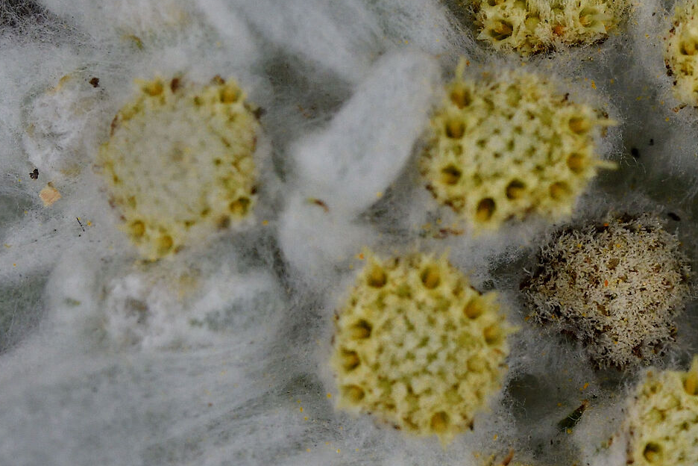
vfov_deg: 4.0
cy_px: 329
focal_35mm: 346
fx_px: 6708
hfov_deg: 6.0
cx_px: 544
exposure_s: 1/250
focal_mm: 90
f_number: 8
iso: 1250
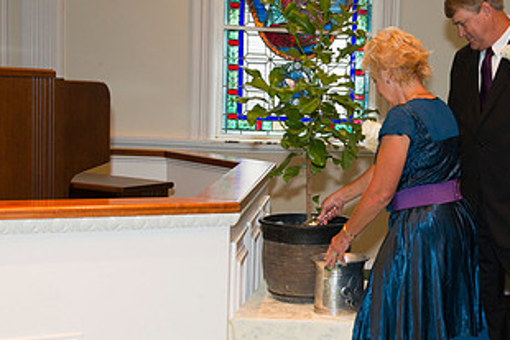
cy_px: 169
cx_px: 429
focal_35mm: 71
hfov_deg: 27.7
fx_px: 1006
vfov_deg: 19.2
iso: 1250
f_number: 3.5
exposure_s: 1/60
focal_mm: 38
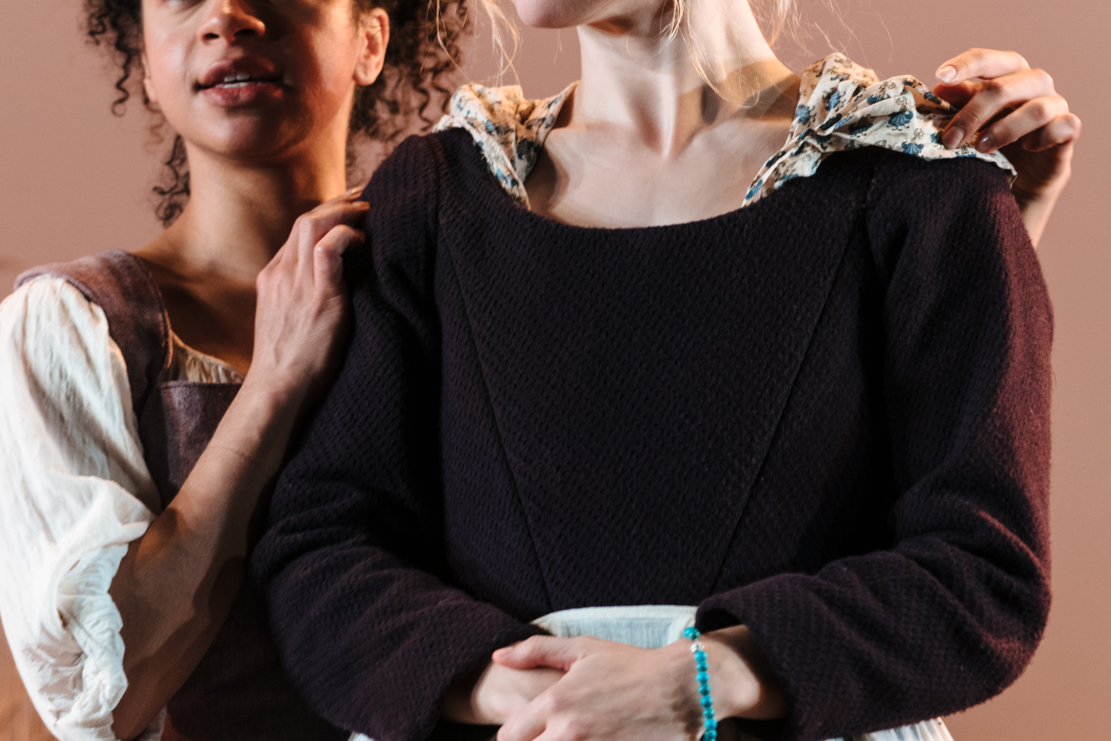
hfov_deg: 8.6
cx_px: 412
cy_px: 186
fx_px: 7406
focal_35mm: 240
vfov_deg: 5.7
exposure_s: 1/125
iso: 1250
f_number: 3.5
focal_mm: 114
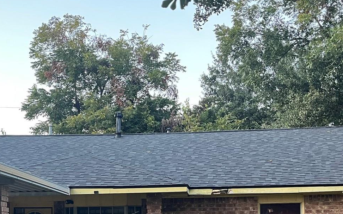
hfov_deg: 35.0
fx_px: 542
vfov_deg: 21.6
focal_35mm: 58
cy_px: 215
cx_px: 143
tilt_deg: +3.6
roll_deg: +0.7
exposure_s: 1/97
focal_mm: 5.1
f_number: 1.6
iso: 125
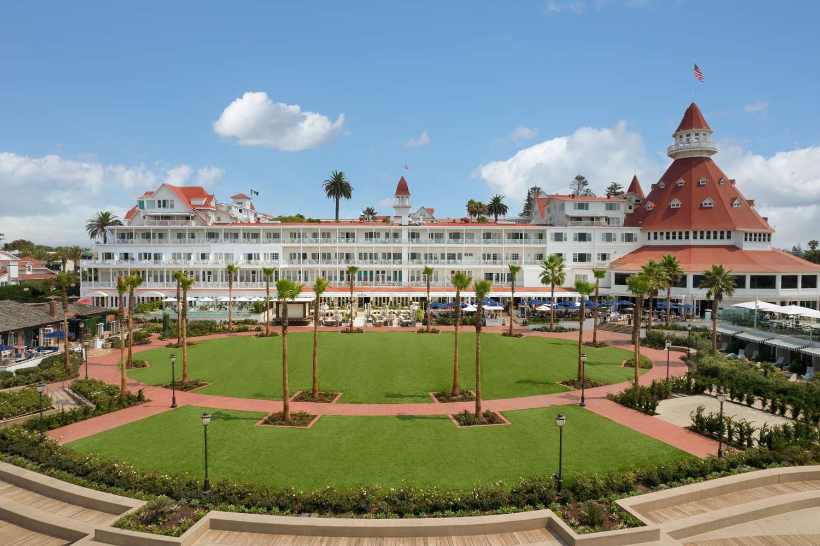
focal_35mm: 22
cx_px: 410
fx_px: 501
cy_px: 273
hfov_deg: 78.6
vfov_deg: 57.2
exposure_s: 1/3200
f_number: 2.8
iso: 100
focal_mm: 8.38
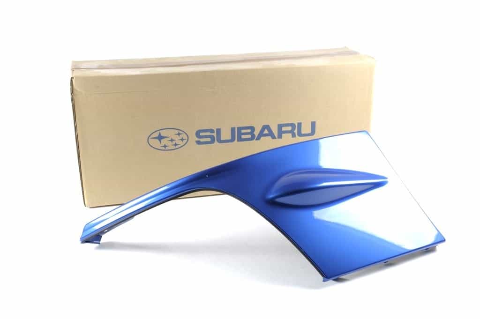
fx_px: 639
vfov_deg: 28.0
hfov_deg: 41.1
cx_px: 240
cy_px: 160
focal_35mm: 48
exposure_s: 1/320
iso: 200
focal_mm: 48
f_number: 14
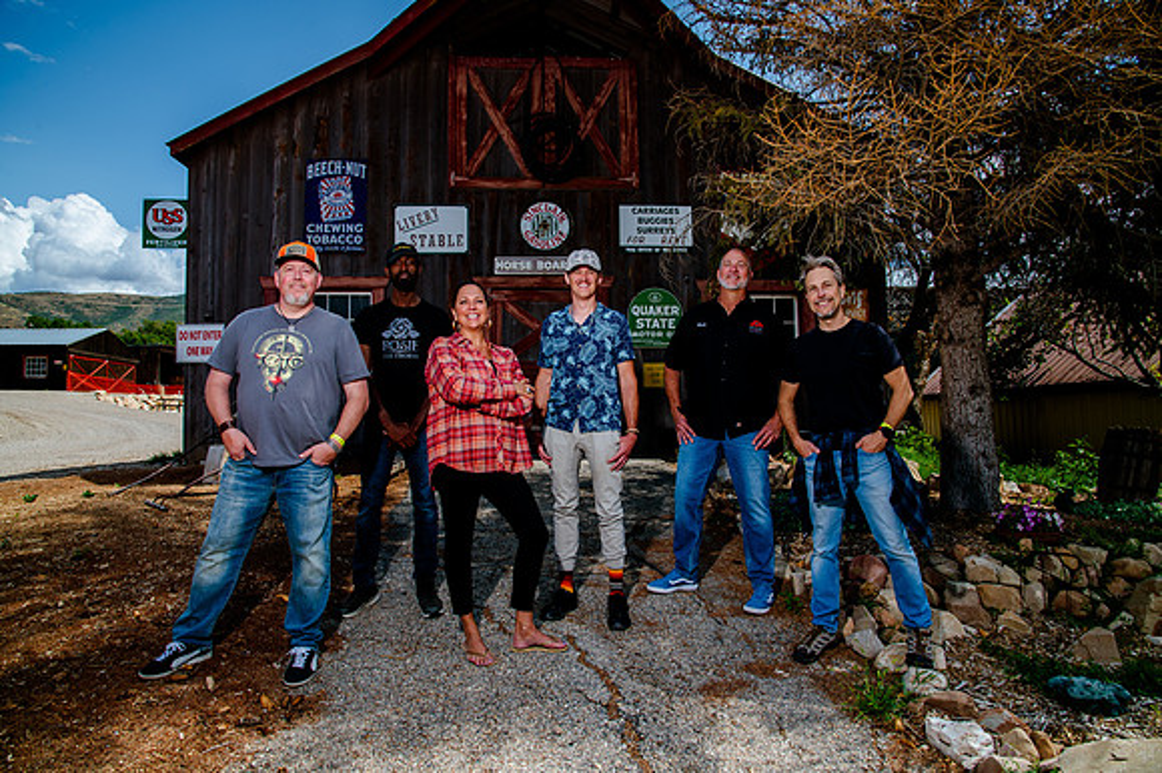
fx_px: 774
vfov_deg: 53.1
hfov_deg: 73.8
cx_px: 581
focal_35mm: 24
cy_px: 386
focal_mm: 24
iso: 200
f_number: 11
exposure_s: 1/250
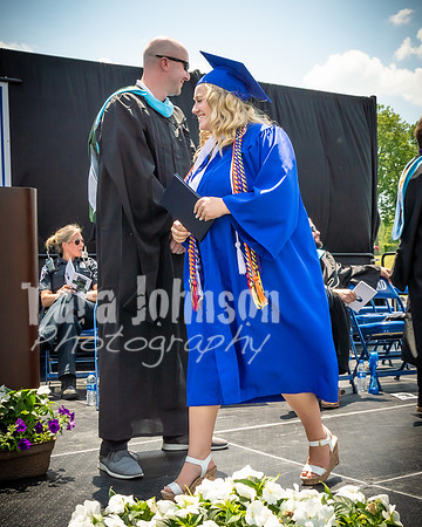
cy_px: 250
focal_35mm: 50
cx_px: 218
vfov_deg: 37.2
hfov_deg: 30.1
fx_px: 784
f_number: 7.1
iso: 200
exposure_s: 1/800
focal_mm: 20
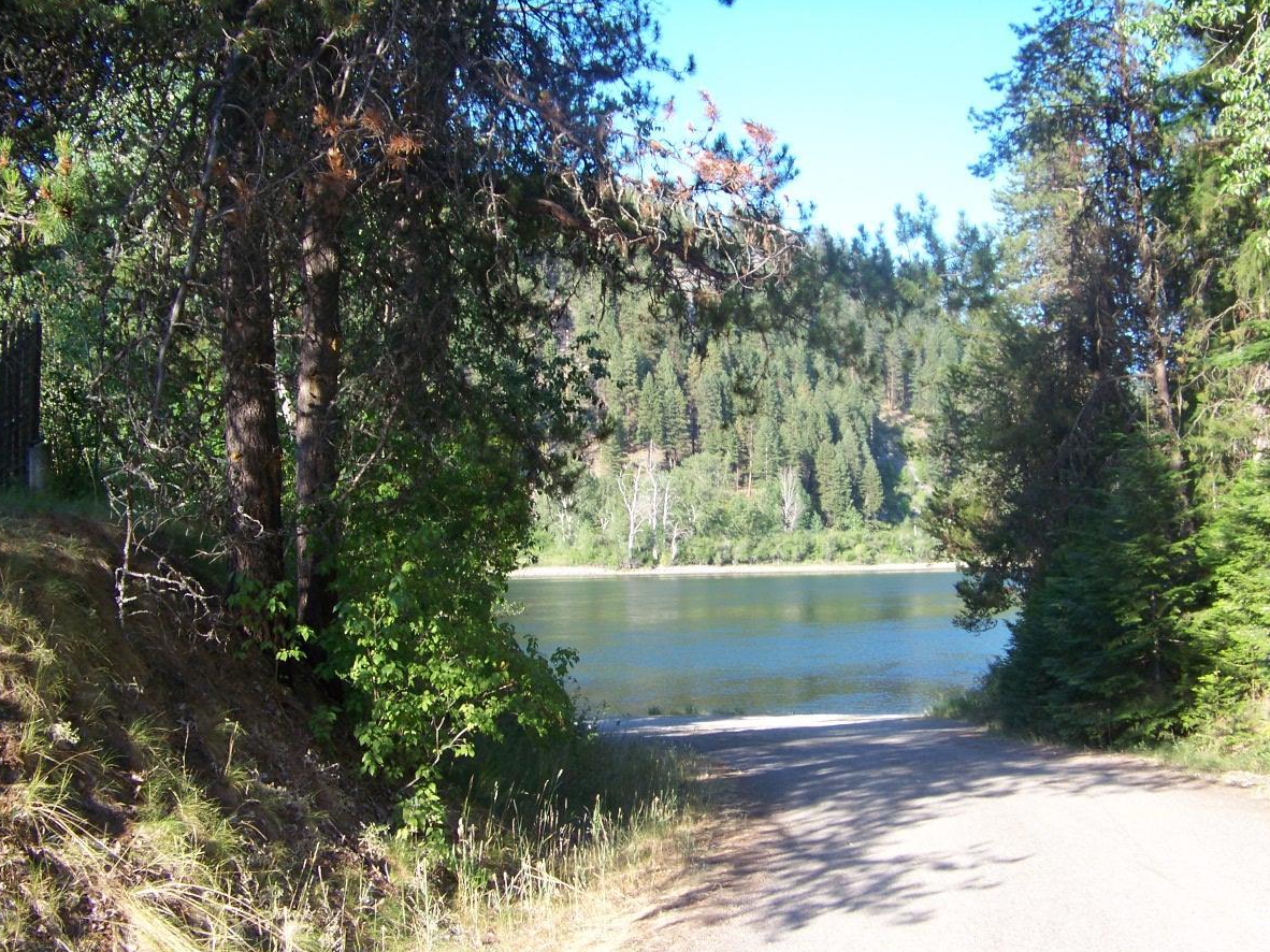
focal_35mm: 39
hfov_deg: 47.8
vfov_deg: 36.8
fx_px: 1431
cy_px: 513
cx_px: 673
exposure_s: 1/200
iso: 64
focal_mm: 5.85
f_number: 2.8
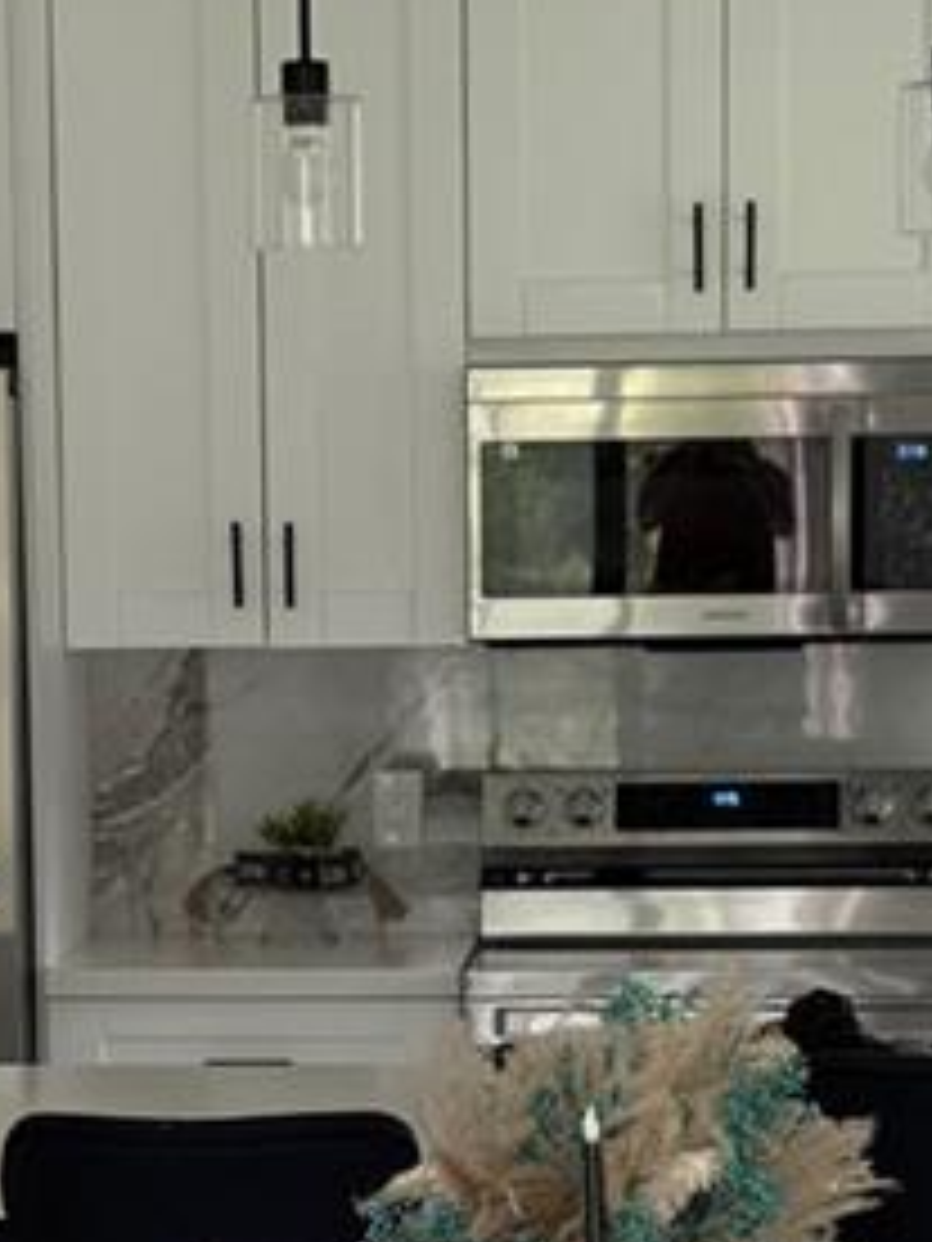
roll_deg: +0.3
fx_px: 5457
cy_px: 1202
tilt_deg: -7.5
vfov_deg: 12.8
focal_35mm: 152
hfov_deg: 9.8
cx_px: 306
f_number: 1.78
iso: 100
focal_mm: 6.76
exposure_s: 1/60
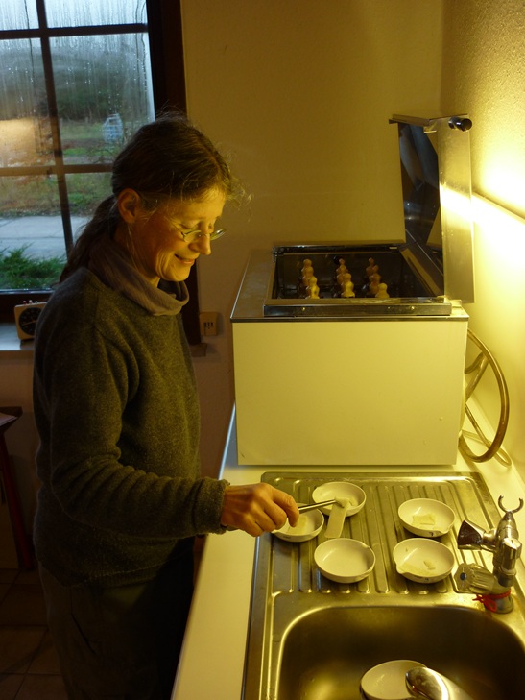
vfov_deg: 55.3
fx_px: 667
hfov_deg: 43.0
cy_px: 350
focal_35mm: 33
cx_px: 262
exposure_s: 1/30
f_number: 2.8
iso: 100
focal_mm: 5.5
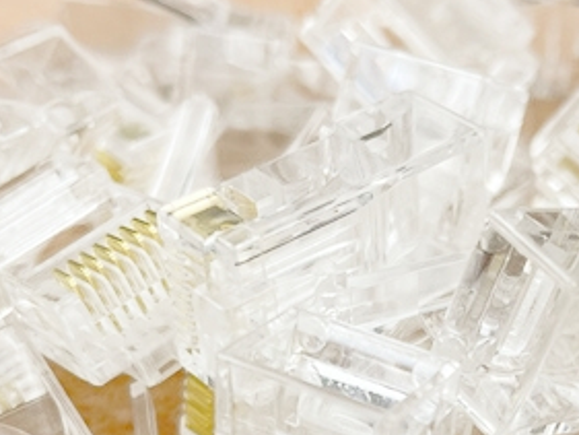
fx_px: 1238
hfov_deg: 26.0
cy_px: 507
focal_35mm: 74
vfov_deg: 18.9
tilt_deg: -46.7
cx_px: 439
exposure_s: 1/155
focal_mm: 4.2
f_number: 1.6
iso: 32
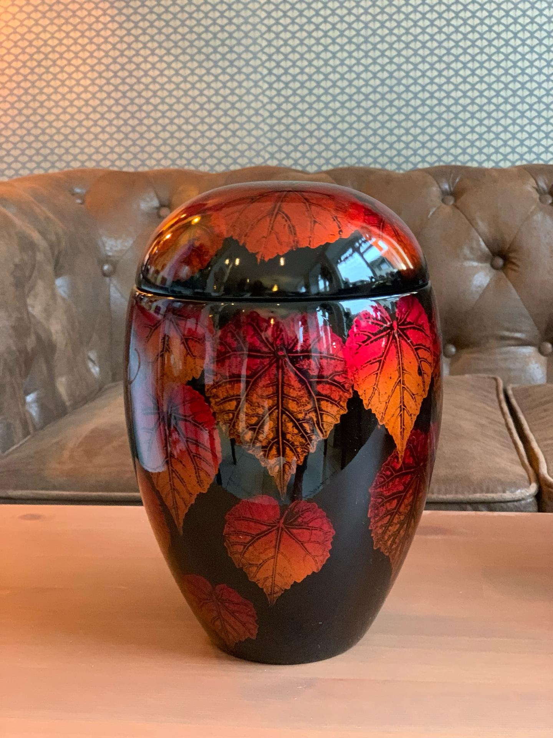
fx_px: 1108
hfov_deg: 28.0
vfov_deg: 36.8
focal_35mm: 52
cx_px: 276
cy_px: 369
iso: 640
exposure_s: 1/30
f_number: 2.4
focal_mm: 6
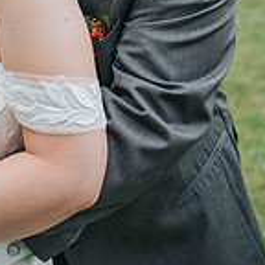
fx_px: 805
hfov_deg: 18.3
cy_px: -112
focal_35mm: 93
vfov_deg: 17.2
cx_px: 17
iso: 100
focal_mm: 35
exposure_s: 1/640
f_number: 3.2
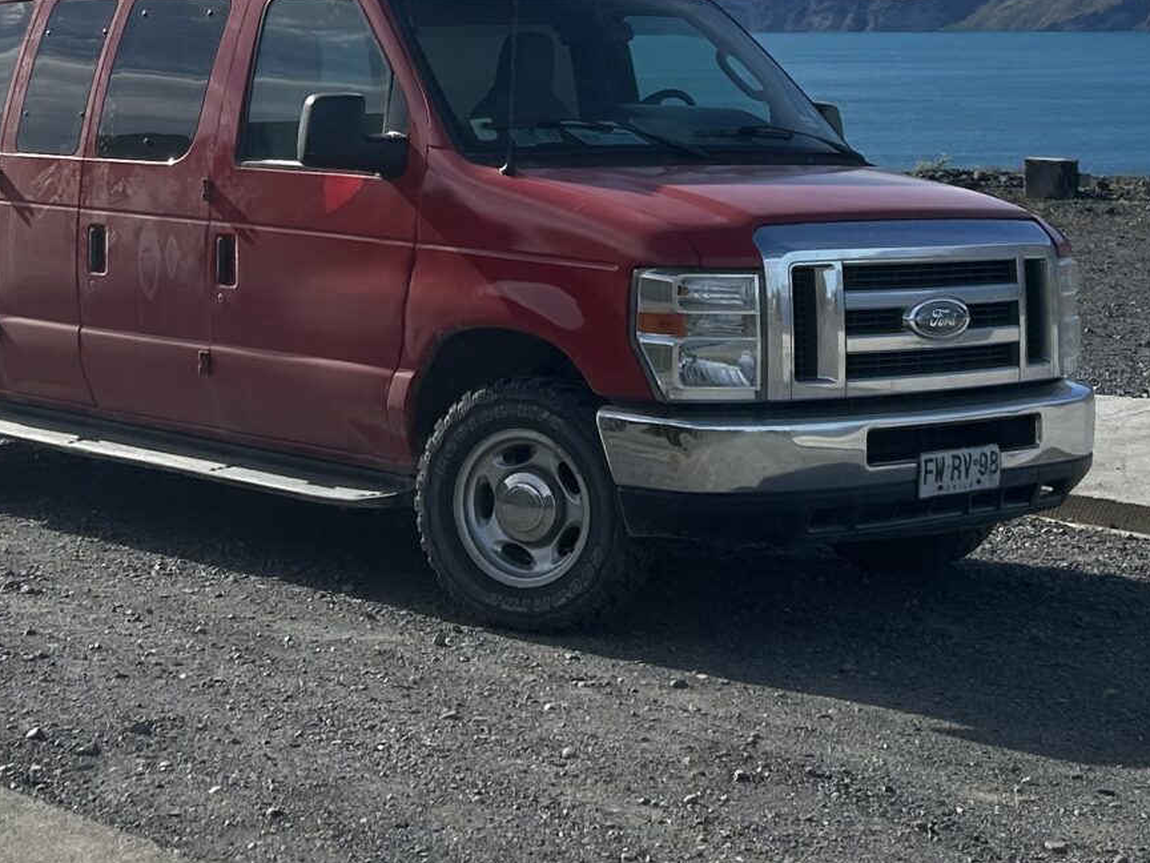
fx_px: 2558
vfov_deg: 18.5
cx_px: 347
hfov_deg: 25.2
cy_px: -59
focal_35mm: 77
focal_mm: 5.7
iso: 50
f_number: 1.5
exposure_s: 1/9434
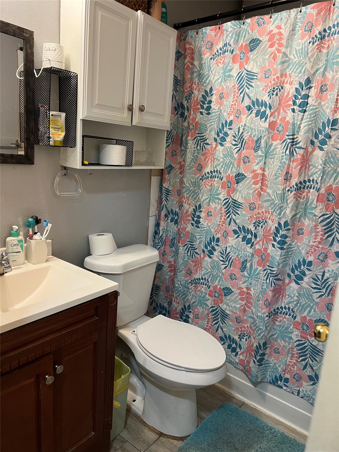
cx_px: 170
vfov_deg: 67.3
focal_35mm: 26
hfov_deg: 53.1
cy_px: 226
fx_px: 339
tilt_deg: -13.1
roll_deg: -4.0
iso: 125
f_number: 1.5
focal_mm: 5.7
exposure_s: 1/60
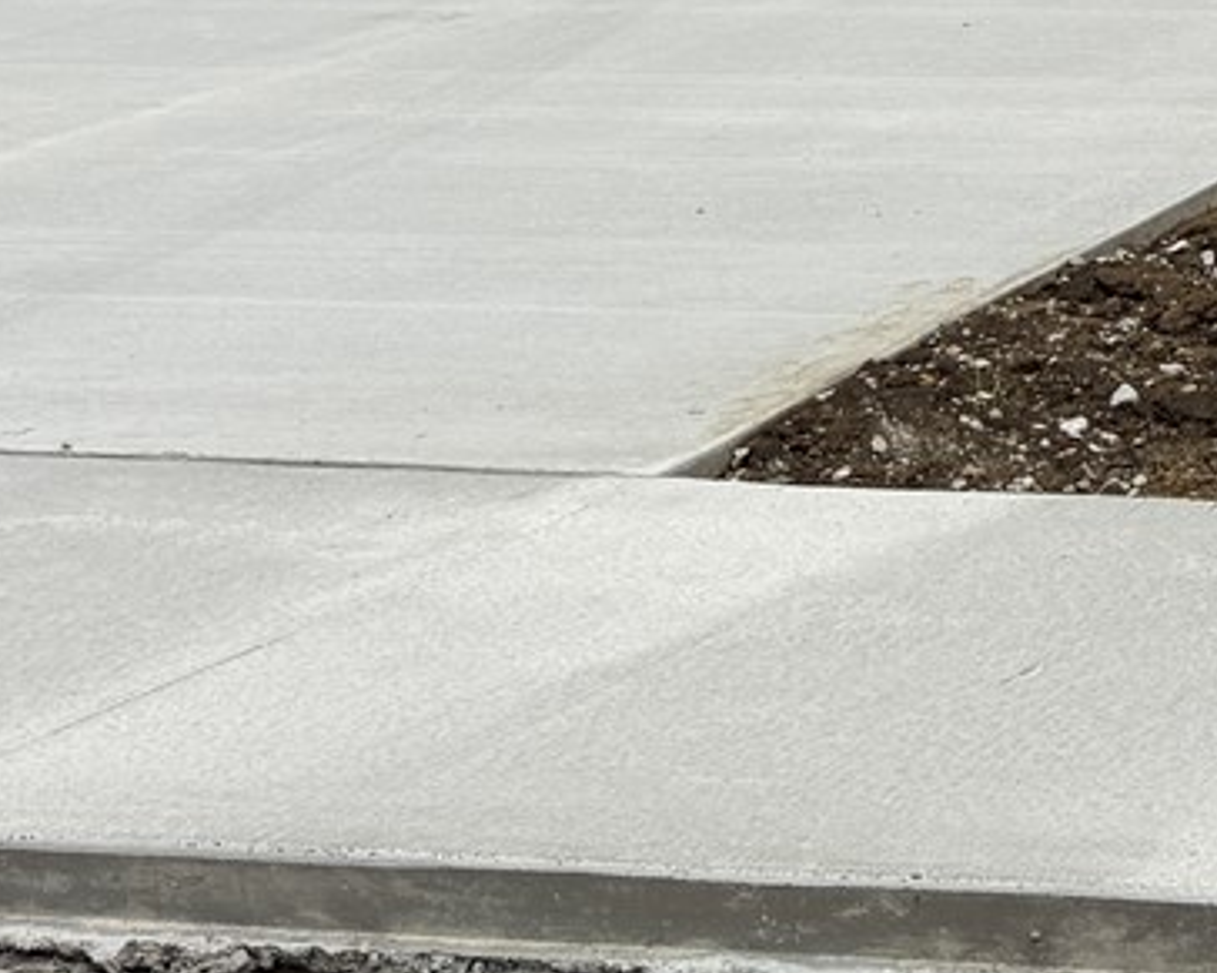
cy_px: -284
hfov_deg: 15.4
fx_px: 3709
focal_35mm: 103
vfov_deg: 14.3
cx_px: 2354
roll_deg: -0.3
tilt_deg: -0.8
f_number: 1.78
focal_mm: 6.76
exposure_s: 1/5714
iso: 80
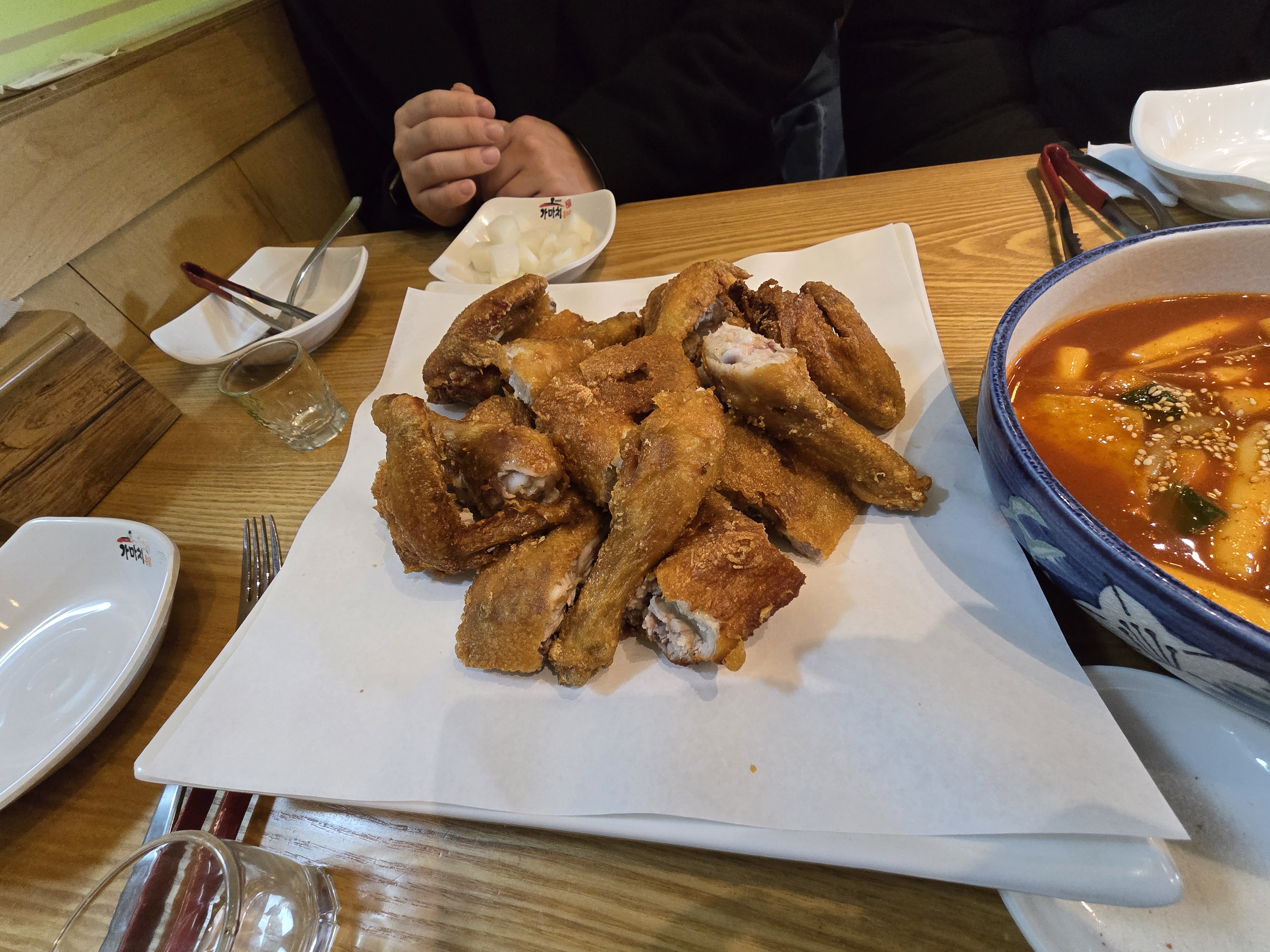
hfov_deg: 106.2
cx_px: 635
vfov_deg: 89.9
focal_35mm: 13
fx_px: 477
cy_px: 476
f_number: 2.2
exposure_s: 1/60
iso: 640
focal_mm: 2.2
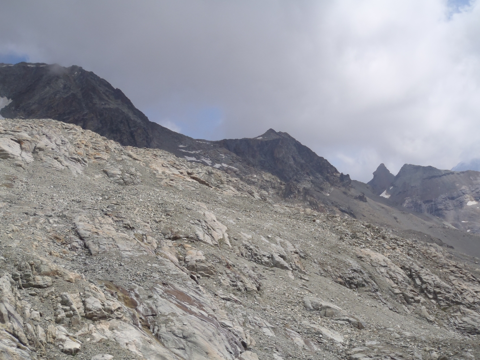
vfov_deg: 29.7
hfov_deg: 38.9
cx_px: 240
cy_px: 180
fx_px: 679
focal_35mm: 49
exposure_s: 1/800
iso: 80
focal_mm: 8.89
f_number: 5.6
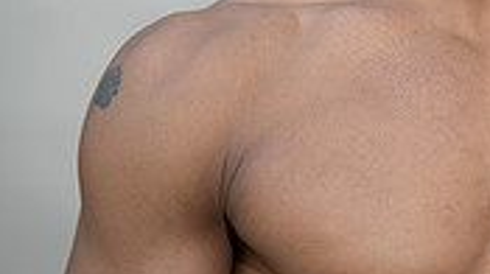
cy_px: -187
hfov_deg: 5.7
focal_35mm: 377
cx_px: 409
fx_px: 4893
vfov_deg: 3.2
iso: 200
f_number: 2.8
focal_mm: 140
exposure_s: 1/800
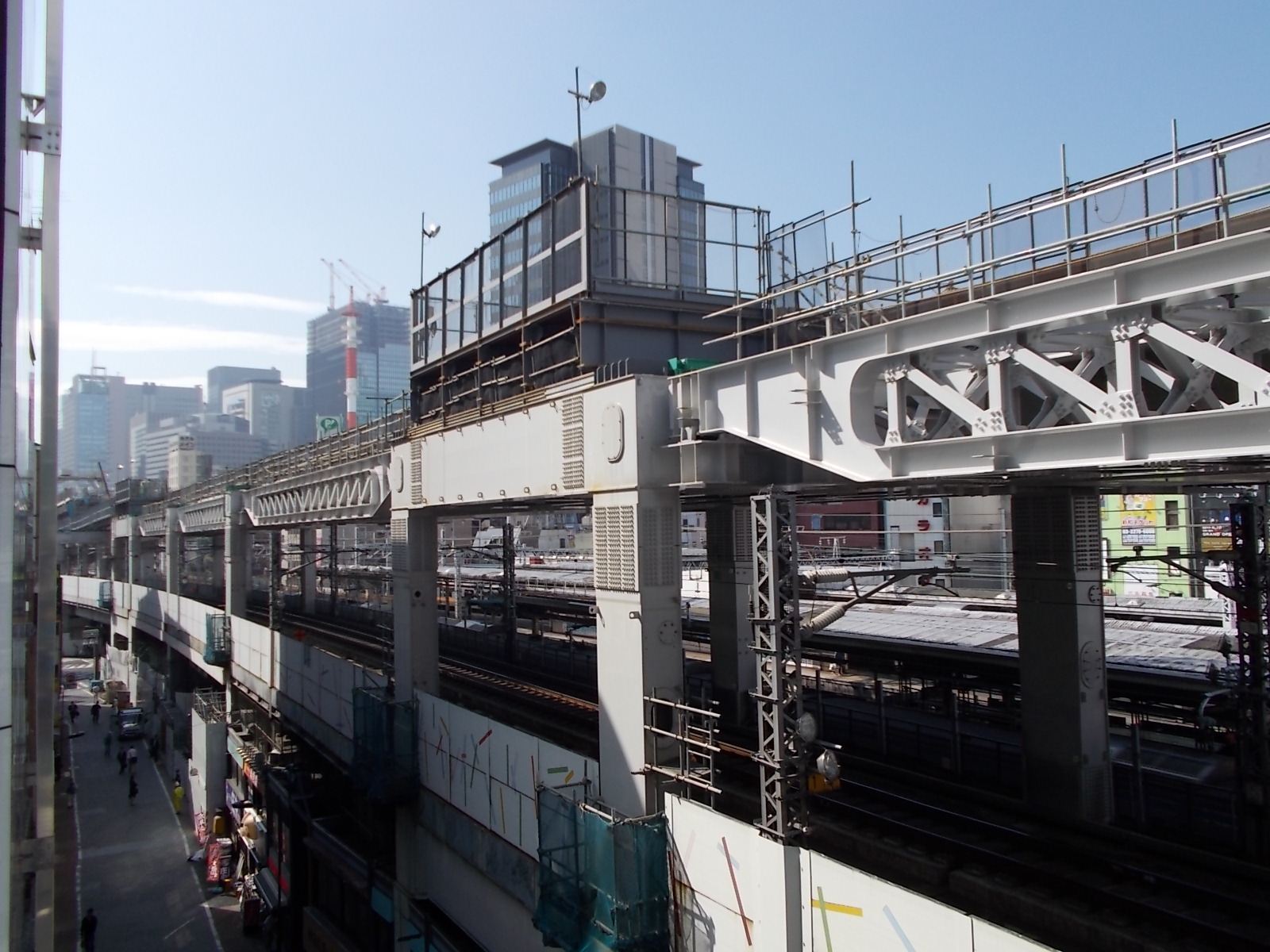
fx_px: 1101
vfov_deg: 46.8
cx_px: 635
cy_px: 476
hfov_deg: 60.0
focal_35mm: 30
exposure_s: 1/125
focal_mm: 5.3
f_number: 8.6
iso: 80
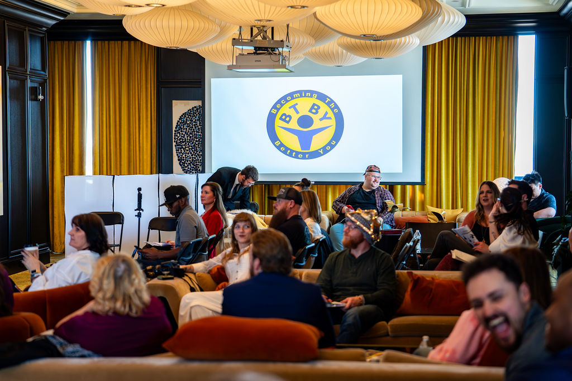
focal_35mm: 72
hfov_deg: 28.1
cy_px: 190
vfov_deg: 18.9
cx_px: 286
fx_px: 1144
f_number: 2.8
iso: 800
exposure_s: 1/125
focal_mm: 70
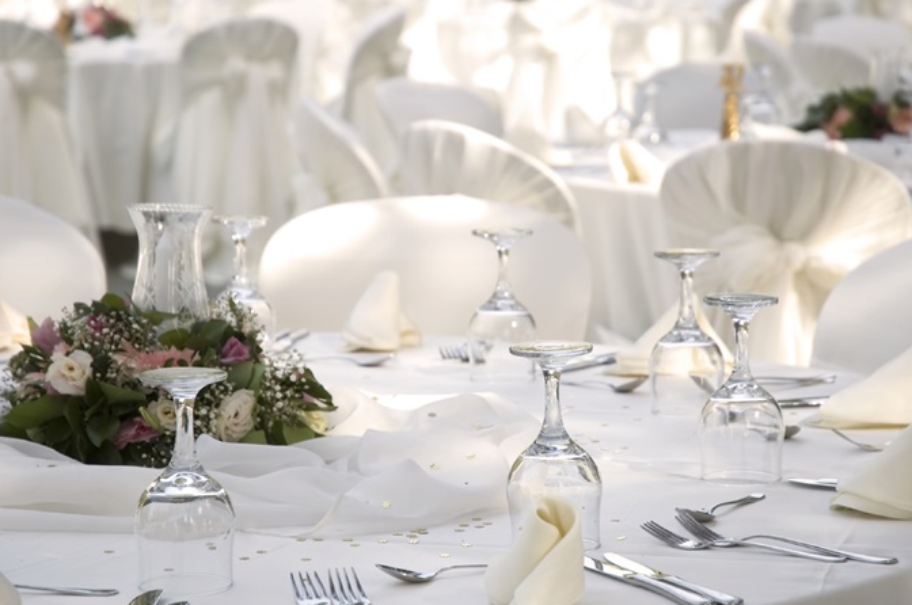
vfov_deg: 10.9
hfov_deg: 16.4
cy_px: 311
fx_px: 3162
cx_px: 512
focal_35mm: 125
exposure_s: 1/200
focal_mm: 70
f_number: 4.5
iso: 200
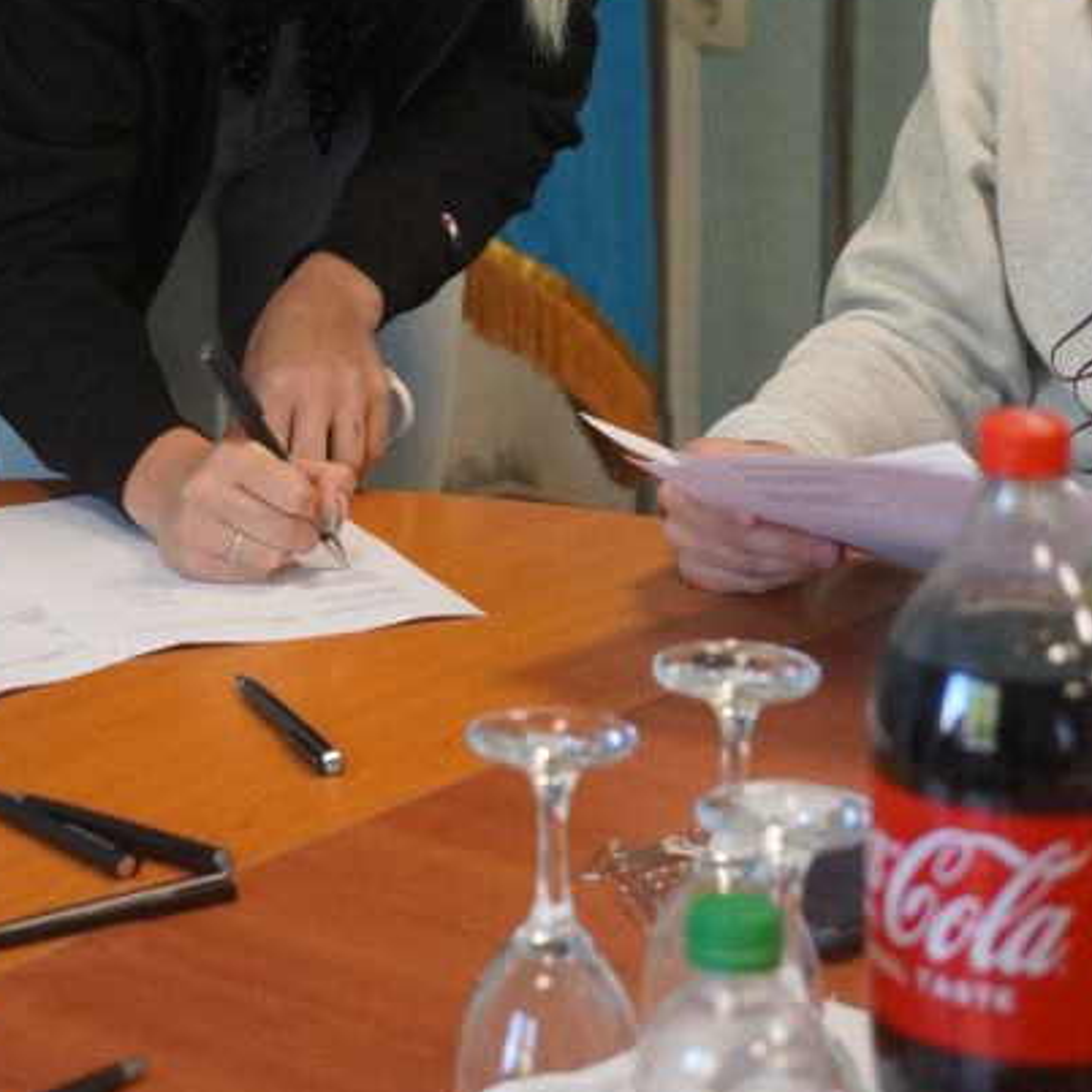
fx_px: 5603
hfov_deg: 11.1
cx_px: 293
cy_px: -130
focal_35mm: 157
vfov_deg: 11.0
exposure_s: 1/200
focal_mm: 50
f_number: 3.5
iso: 1600
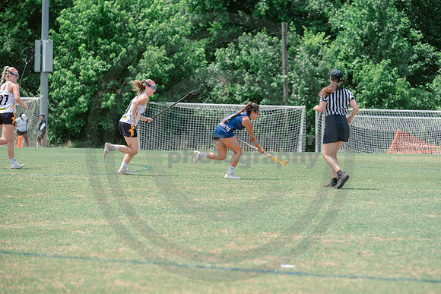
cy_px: 147
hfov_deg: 10.3
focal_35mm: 200
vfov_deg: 6.9
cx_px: 220
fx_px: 2450
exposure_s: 1/1600
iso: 400
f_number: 5
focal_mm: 200
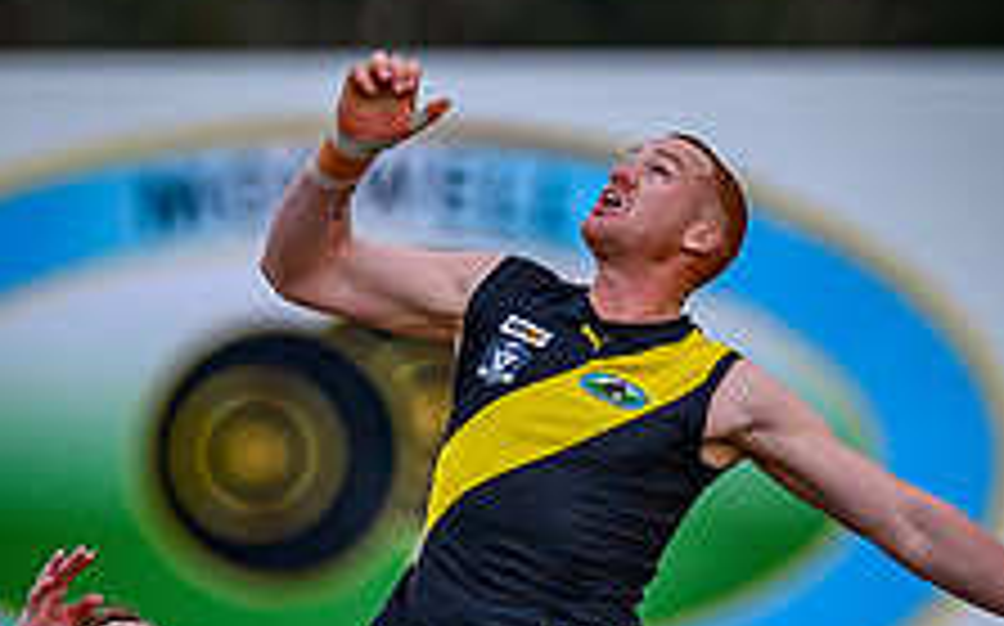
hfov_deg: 1.0
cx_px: 427
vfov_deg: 0.6
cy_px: 673
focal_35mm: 2152
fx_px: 58839
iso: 400
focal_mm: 500
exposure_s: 1/1600
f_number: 4
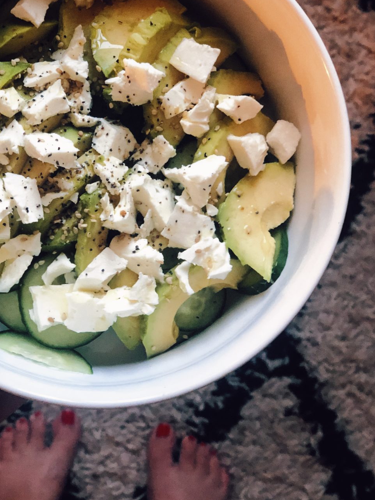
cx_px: 106
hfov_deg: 18.8
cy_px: 185
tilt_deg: -87.2
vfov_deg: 24.9
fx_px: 1127
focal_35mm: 78
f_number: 2.4
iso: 160
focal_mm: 6
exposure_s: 1/15
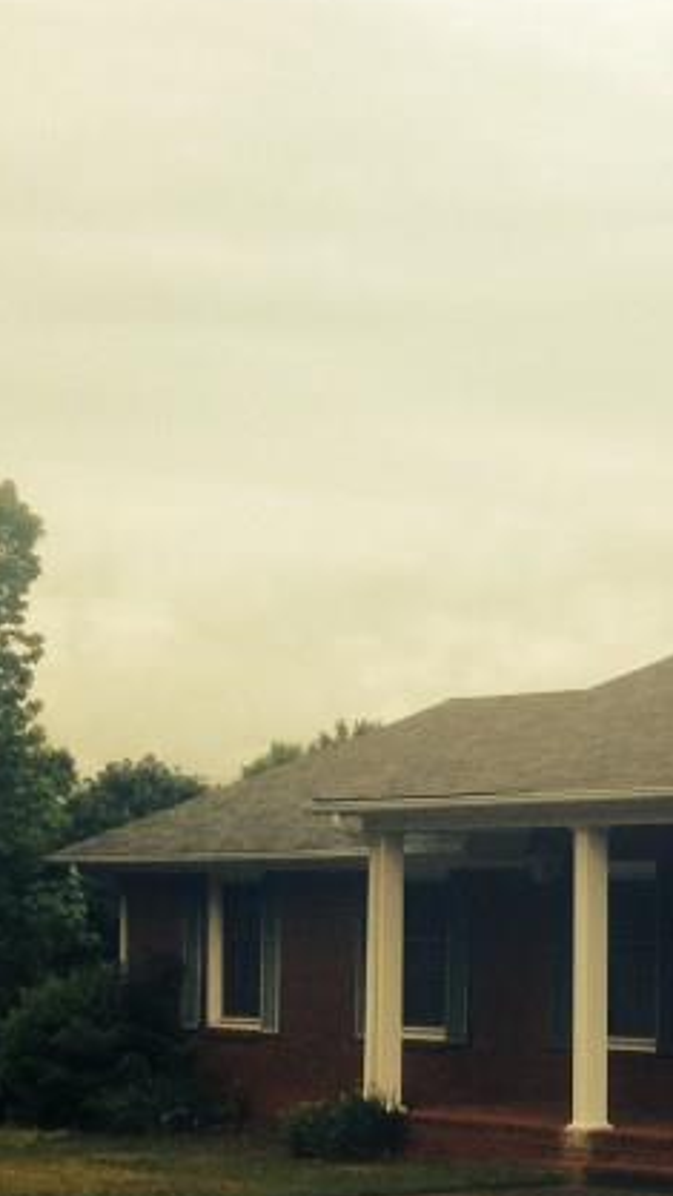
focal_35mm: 88
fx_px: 2793
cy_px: 964
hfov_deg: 12.5
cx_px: 1229
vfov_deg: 23.8
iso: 50
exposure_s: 1/1595
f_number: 2.4
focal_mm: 4.12
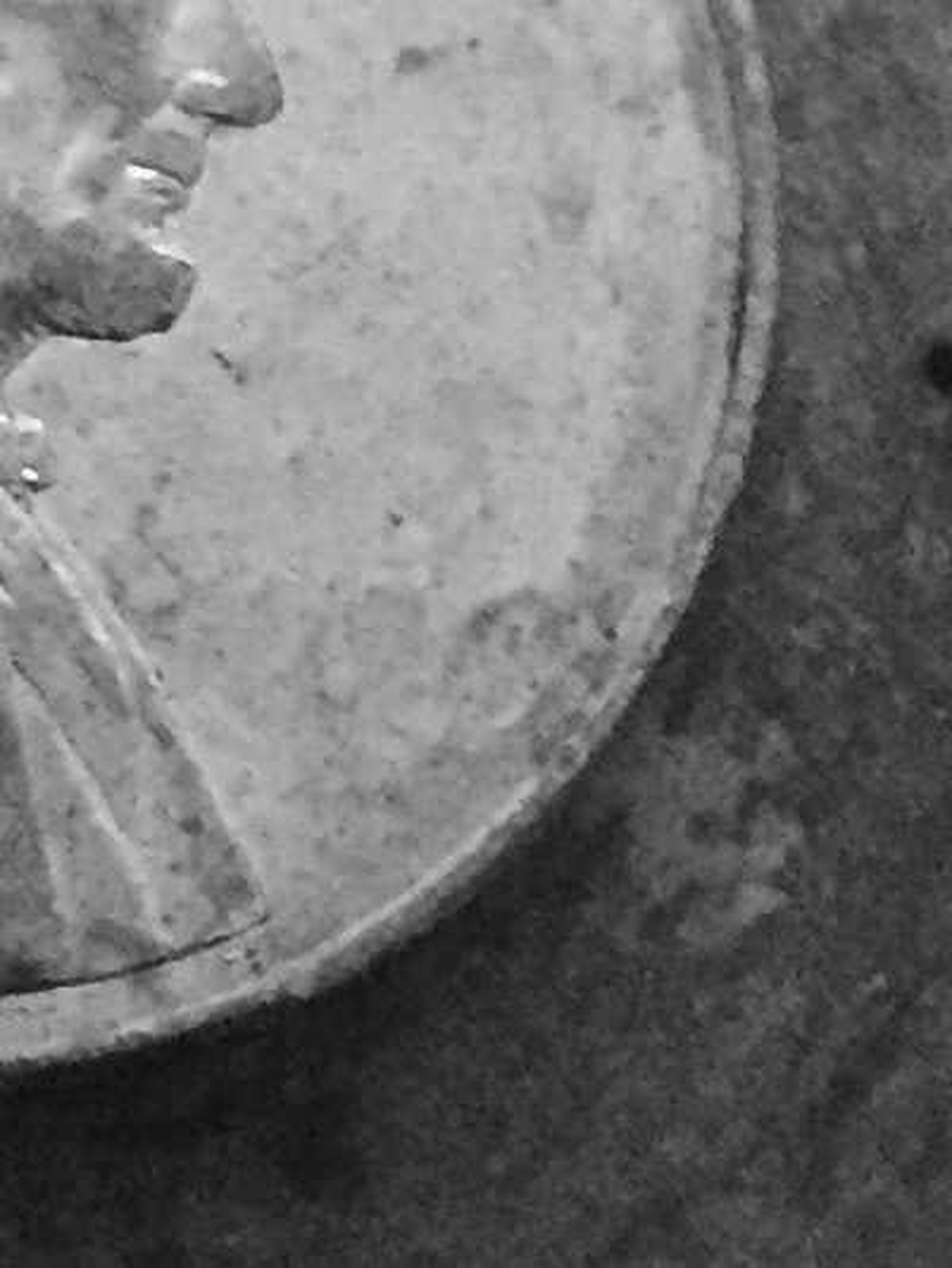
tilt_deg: -80.2
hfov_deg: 48.2
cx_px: 476
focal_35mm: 29
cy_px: 634
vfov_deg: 61.6
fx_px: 1063
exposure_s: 1/15
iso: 320
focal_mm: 4.15
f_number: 2.2
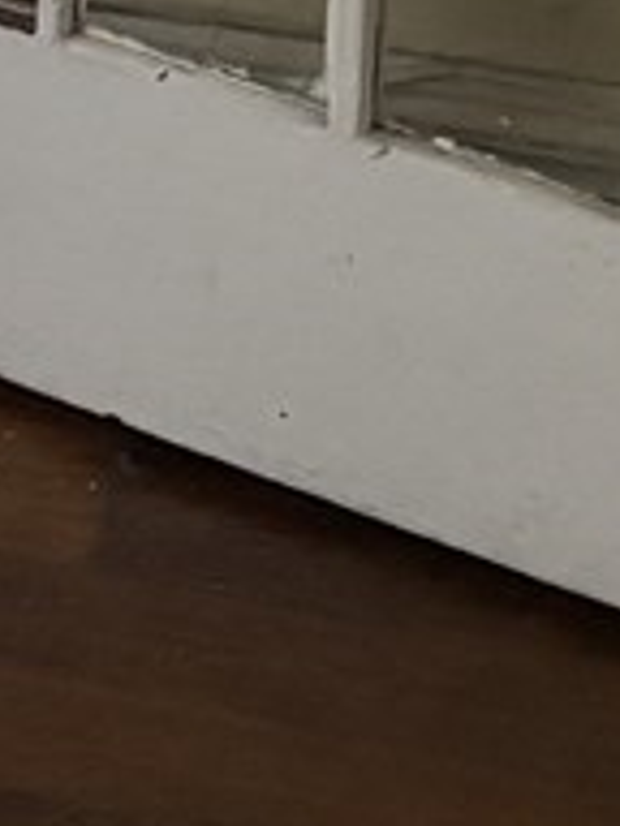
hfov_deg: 6.6
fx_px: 4967
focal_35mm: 208
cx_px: -1119
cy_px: -1329
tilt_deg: -8.0
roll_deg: +2.0
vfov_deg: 8.5
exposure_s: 1/50
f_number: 1.6
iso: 500
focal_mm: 5.96
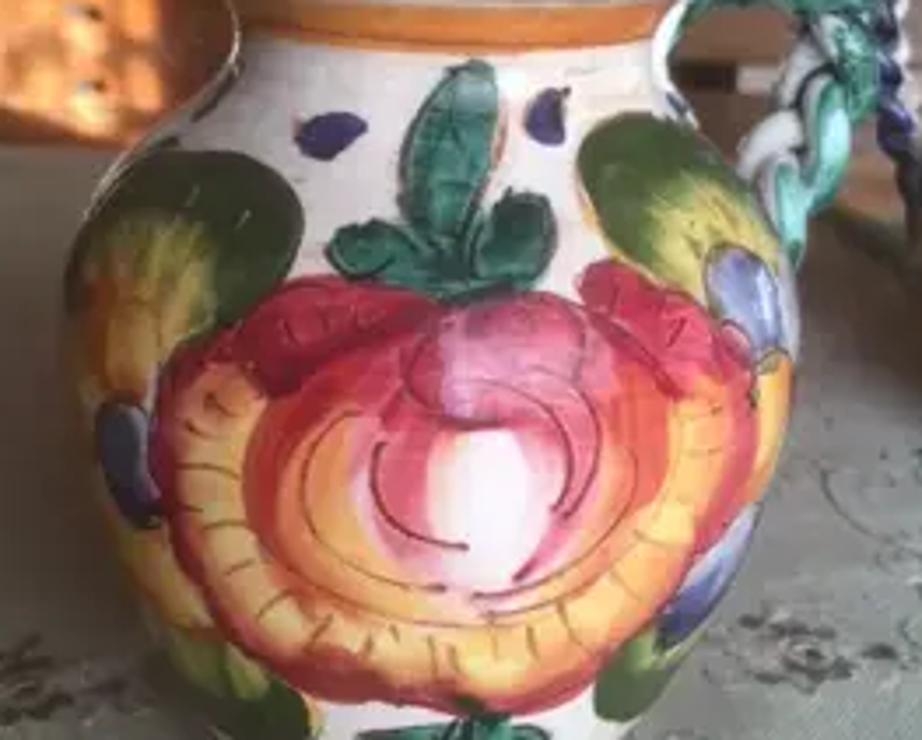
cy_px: 333
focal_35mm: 43
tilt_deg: -19.7
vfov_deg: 34.9
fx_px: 1175
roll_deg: -1.8
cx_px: 463
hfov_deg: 42.9
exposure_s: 1/33
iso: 25
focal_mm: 4.15
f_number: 2.2
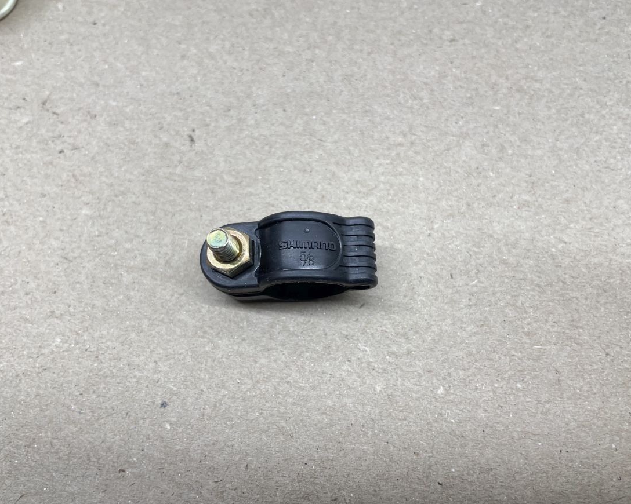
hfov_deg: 62.2
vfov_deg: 51.5
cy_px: 251
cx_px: 308
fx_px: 523
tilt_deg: -71.7
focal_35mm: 28
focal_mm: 4.2
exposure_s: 1/100
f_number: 1.6
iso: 80
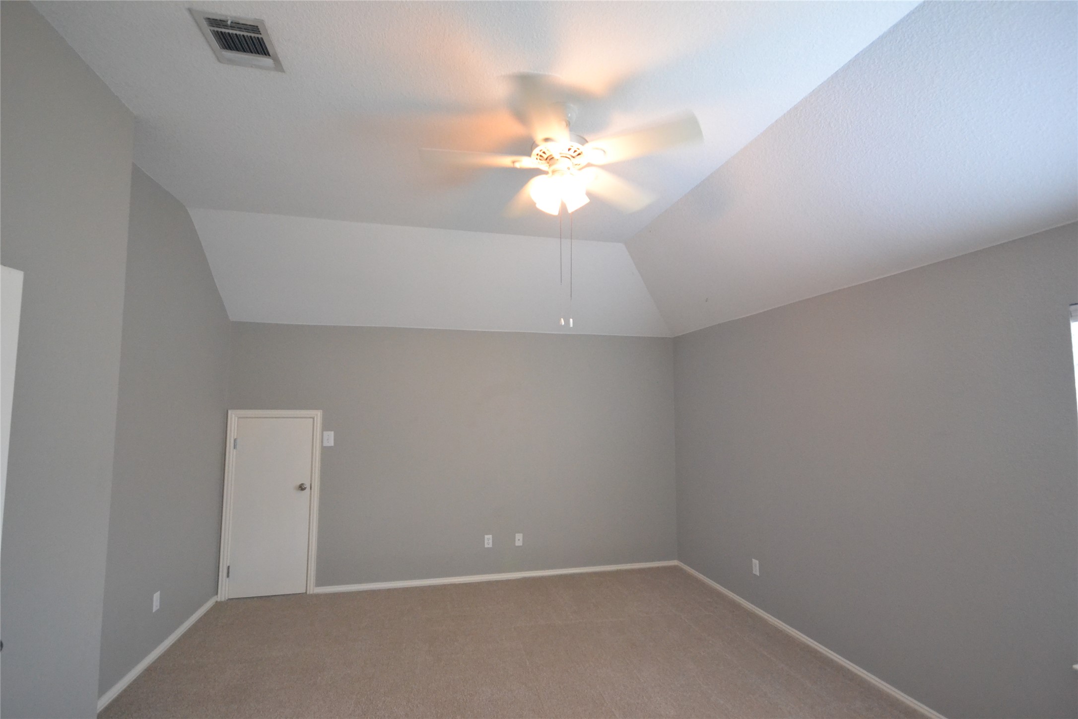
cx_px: 539
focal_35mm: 16
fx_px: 494
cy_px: 360
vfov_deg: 72.1
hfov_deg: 95.0
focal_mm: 11
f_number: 4.2
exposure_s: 1/60
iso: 3200
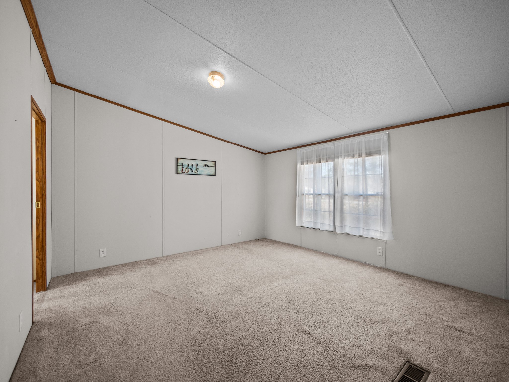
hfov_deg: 102.1
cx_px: 254
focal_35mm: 14
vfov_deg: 85.7
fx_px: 206
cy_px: 191
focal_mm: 7
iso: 400
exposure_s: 1/25
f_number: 4
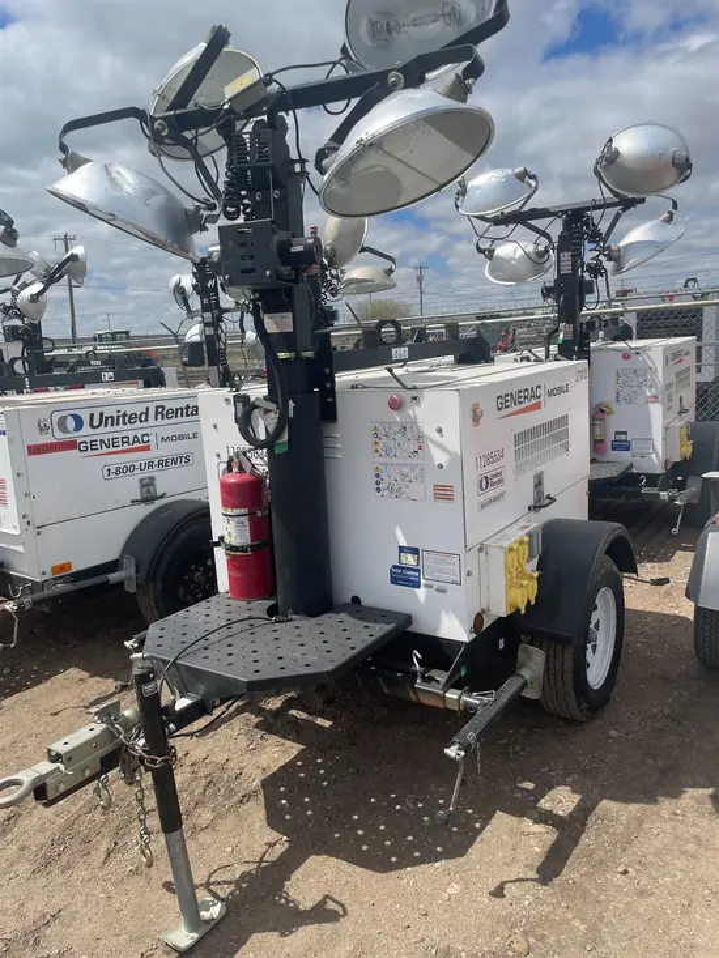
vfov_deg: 67.3
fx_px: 720
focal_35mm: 26
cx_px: 360
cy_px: 479
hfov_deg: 53.1
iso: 32
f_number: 1.6
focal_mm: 4.2
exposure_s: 1/4831
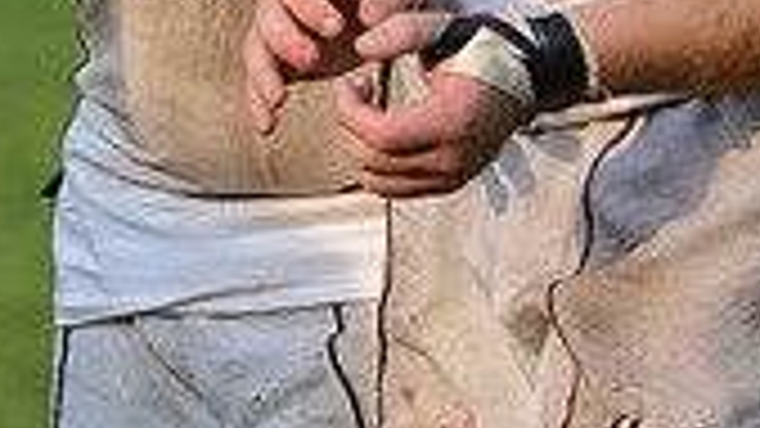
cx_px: 441
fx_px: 12331
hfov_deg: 3.5
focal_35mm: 612
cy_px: -417
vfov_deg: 2.0
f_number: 4
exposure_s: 1/1250
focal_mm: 170
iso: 500
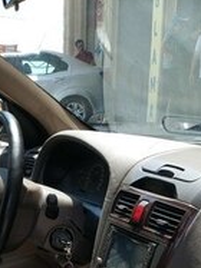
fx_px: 659
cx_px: 95
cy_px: 351
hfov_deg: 17.3
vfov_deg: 20.9
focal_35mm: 85
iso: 100
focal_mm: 4.5
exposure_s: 1/328
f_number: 2
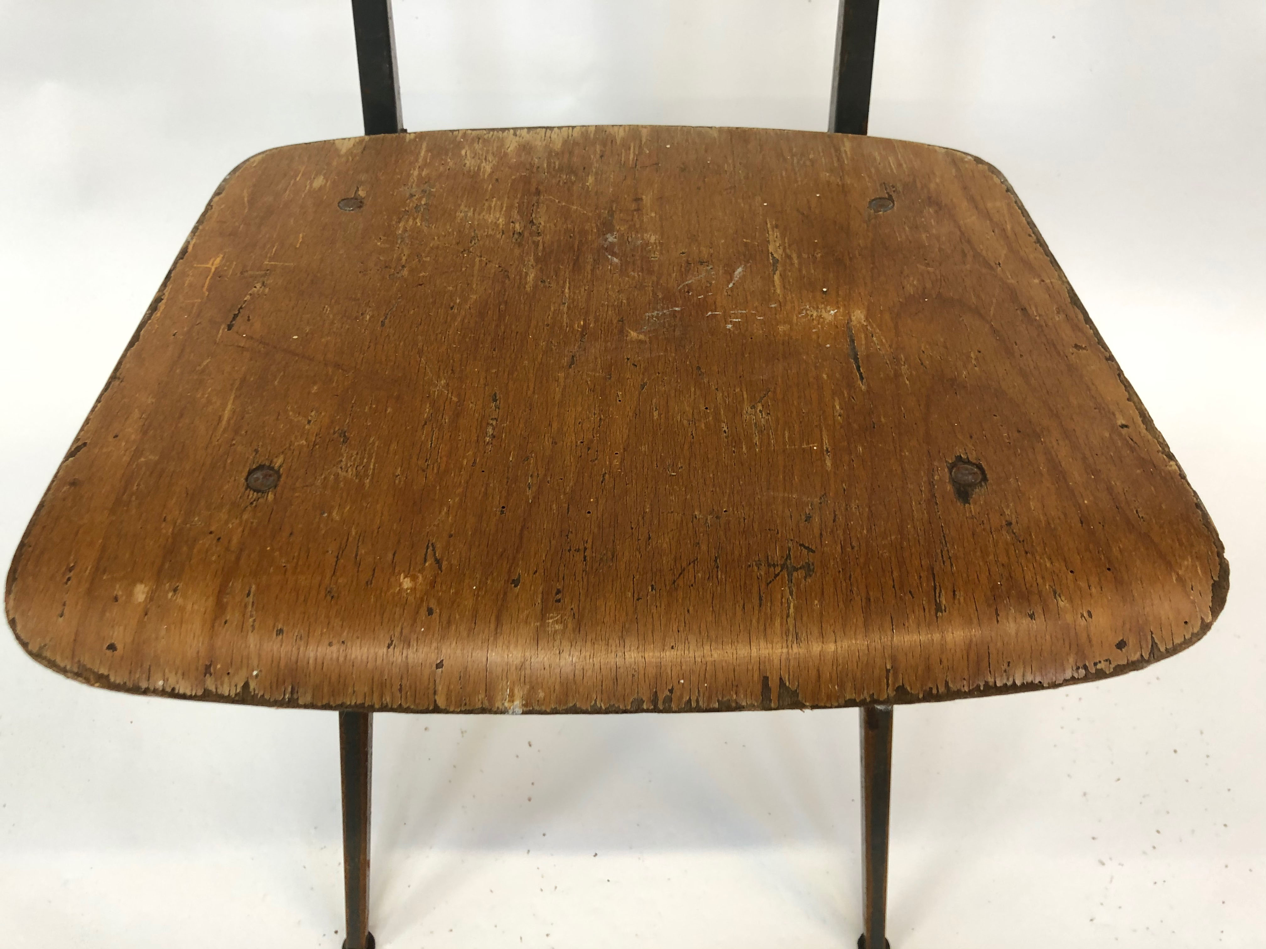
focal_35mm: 28
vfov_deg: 49.7
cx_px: 633
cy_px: 474
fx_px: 1024
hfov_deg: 63.4
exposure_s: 1/20
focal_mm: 4
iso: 40
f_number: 1.8
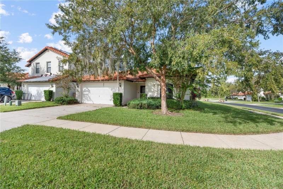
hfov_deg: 96.7
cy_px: 94
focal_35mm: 16
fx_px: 126
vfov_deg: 73.7
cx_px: 142
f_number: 9
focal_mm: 16
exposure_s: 1/100
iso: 100
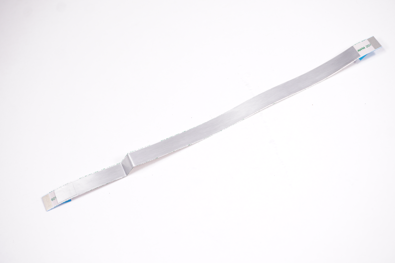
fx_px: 674
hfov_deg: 32.7
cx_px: 198
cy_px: 132
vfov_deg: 22.0
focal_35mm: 62
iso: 800
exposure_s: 1/250
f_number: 5.6
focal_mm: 41
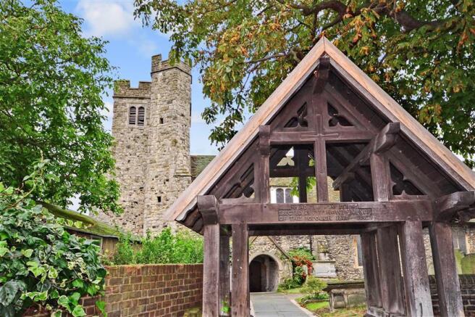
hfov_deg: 61.9
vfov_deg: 43.6
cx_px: 238
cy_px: 158
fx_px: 396
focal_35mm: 30
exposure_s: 1/50
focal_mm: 20
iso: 200
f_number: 5.6
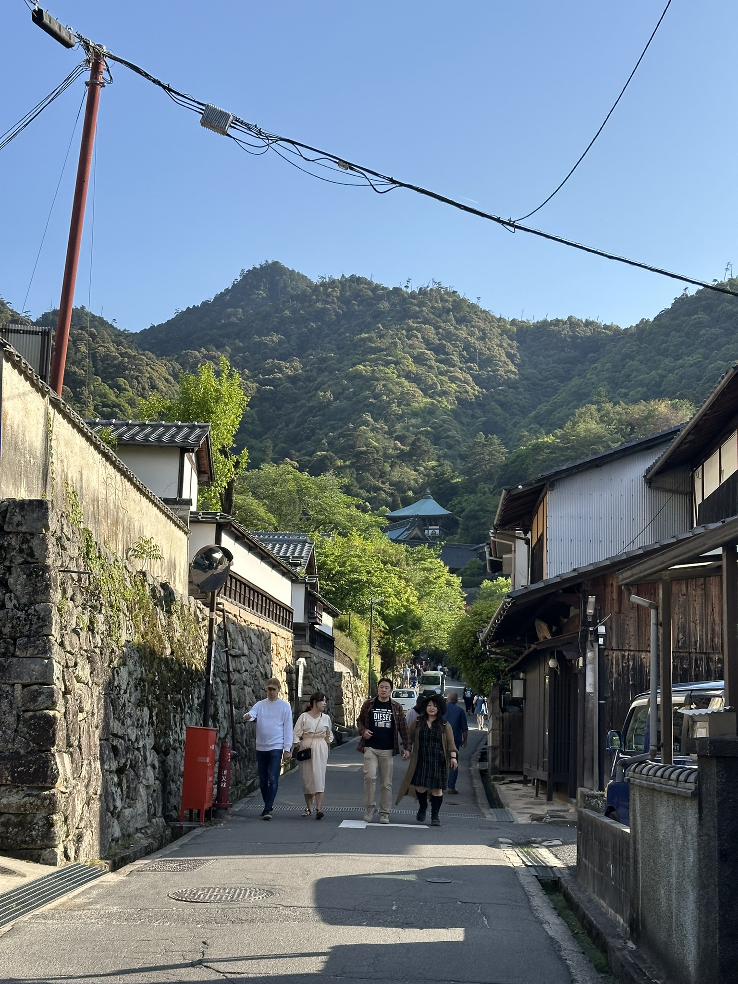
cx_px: 369
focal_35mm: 48
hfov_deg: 30.3
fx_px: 1364
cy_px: 492
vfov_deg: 39.7
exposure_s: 1/2410
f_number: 1.78
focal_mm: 6.86
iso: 64
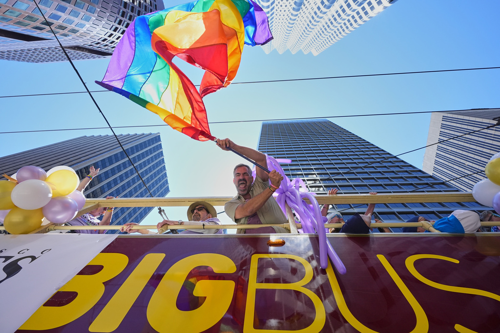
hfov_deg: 93.3
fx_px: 236
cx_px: 250
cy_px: 166
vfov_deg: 70.4
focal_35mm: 17
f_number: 8
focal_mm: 17
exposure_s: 1/1250
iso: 1250
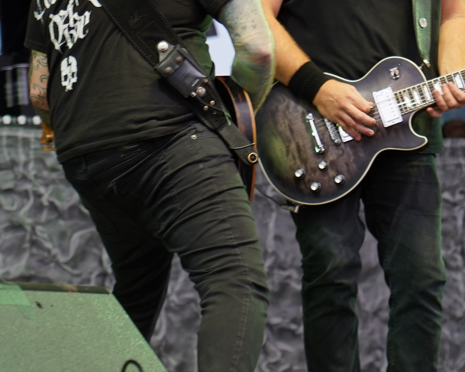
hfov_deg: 7.6
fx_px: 3482
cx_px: 276
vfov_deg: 6.1
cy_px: -75
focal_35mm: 253
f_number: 4
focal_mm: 89
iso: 320
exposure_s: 1/125
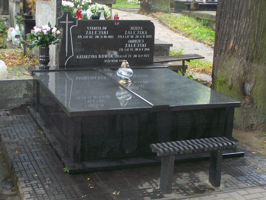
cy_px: 100
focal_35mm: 67
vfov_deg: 22.0
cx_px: 133
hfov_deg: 29.0
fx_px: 515
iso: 160
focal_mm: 11.1
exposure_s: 1/80
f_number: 3.2
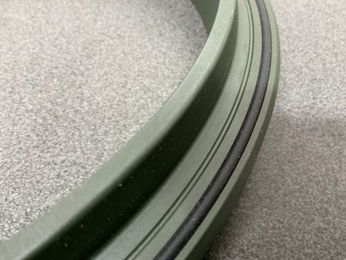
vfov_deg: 49.7
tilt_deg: -50.3
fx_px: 280
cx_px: 173
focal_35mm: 28
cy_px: 130
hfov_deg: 63.4
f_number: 1.8
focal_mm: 3
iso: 250
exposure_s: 1/50
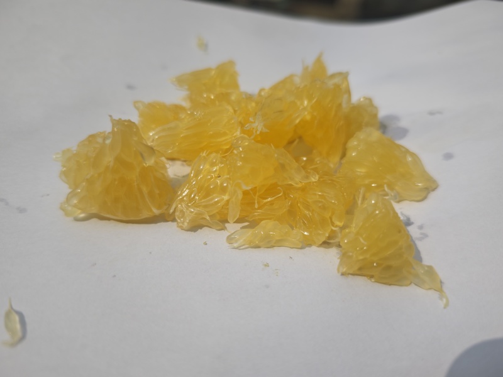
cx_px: 252
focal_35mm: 23
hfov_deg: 73.9
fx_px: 334
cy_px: 188
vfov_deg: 58.9
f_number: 1.6
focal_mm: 6.55
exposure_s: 1/4705
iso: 50
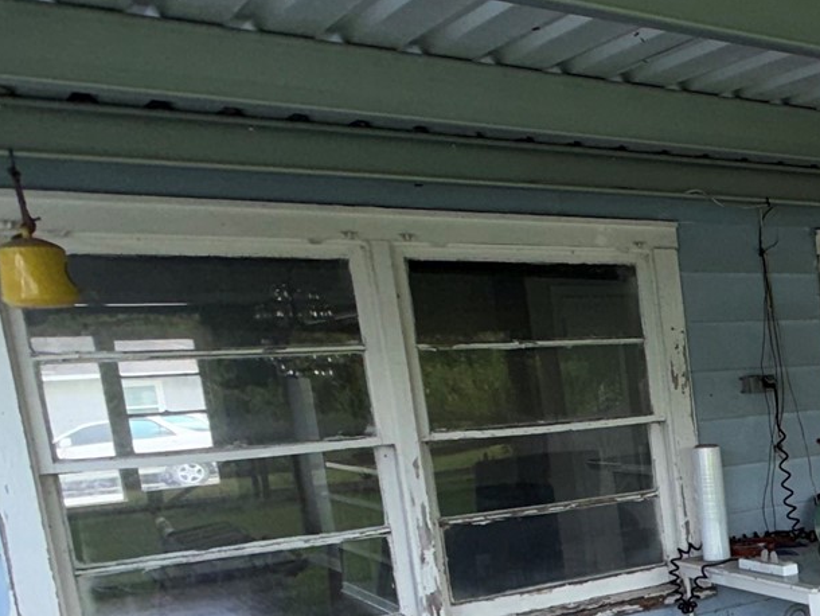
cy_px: 508
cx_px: 1155
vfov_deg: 30.0
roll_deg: +3.3
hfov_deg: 29.3
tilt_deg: -9.3
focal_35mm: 47
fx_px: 1114
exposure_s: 1/134
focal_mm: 2.22
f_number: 2.2
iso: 16
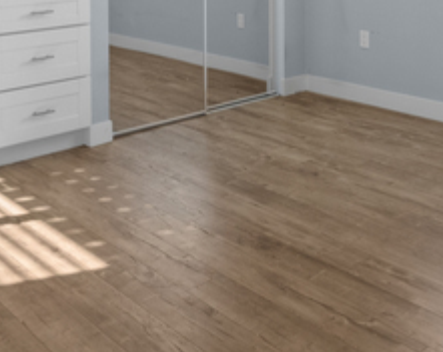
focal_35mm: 51
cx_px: 193
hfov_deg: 36.7
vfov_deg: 26.1
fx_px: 667
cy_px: -80
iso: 1250
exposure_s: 1/50
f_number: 8
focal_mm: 16
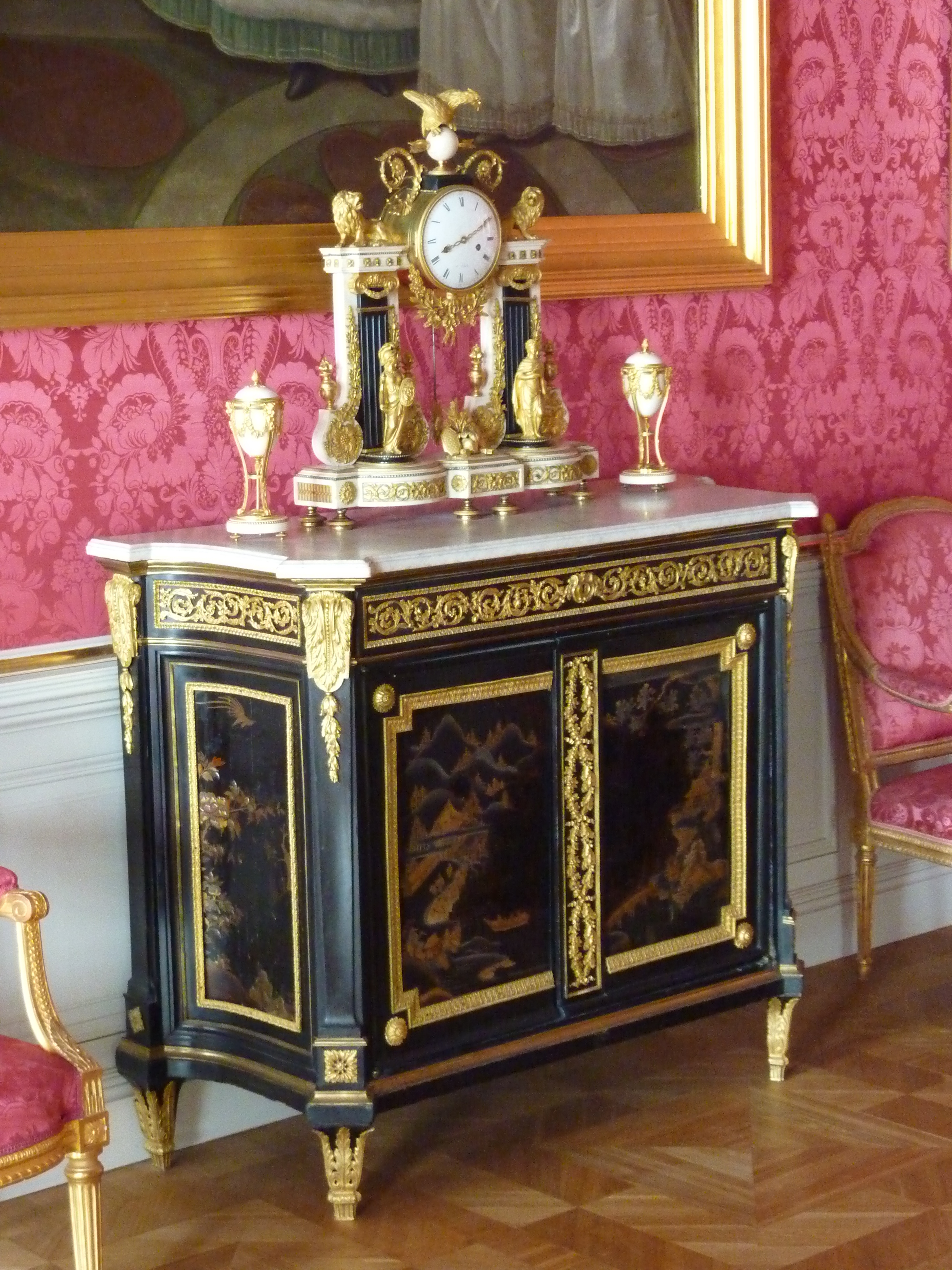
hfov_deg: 20.4
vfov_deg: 27.0
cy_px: 635
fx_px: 2640
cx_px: 476
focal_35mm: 72
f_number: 4.1
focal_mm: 11.9
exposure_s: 1/20
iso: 800
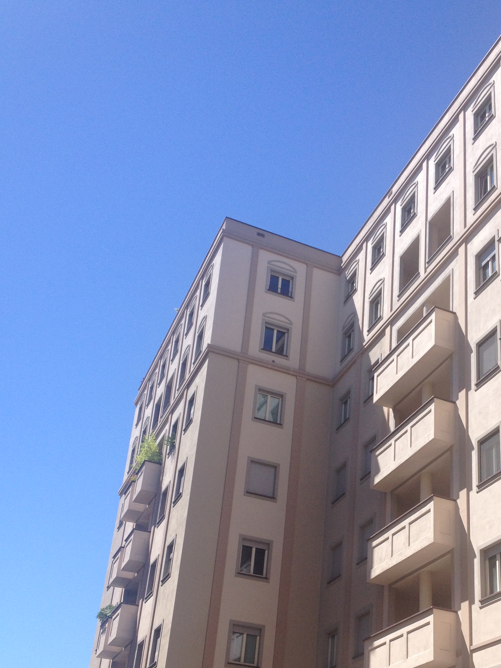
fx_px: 945
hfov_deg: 29.5
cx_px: 331
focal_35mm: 49
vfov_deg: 38.3
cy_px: 459
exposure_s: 1/1453
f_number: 2.4
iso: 50
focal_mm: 4.28
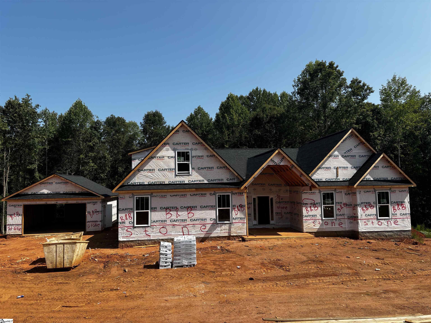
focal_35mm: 26
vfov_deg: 53.1
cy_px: 162
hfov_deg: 67.3
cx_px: 216
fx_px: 324
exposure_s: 1/2857
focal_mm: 5.96
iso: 50
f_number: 1.6
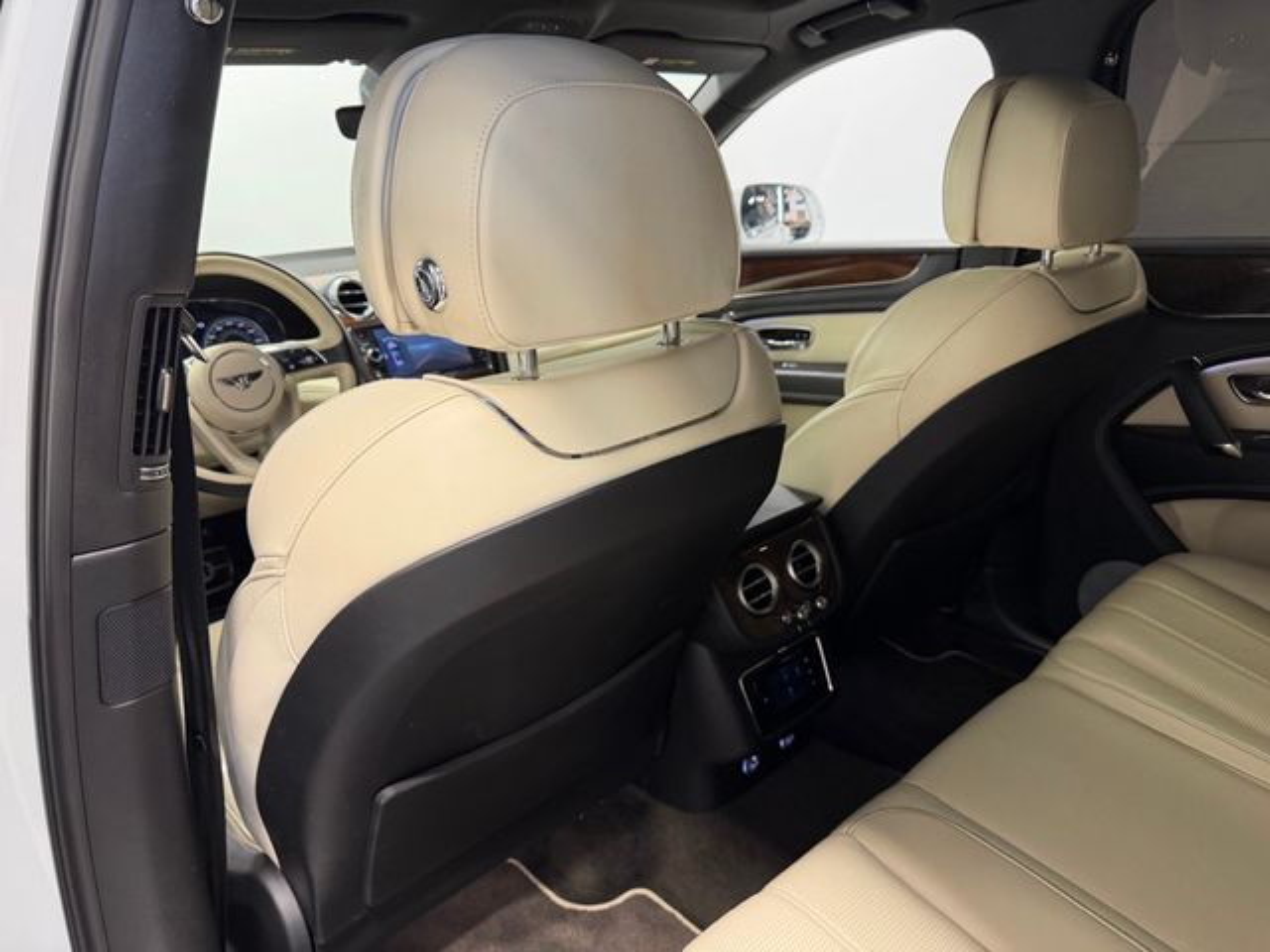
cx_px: 635
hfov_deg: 71.6
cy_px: 476
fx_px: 881
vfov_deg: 56.8
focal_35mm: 24
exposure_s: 1/120
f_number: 1.78
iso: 200
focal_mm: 6.76
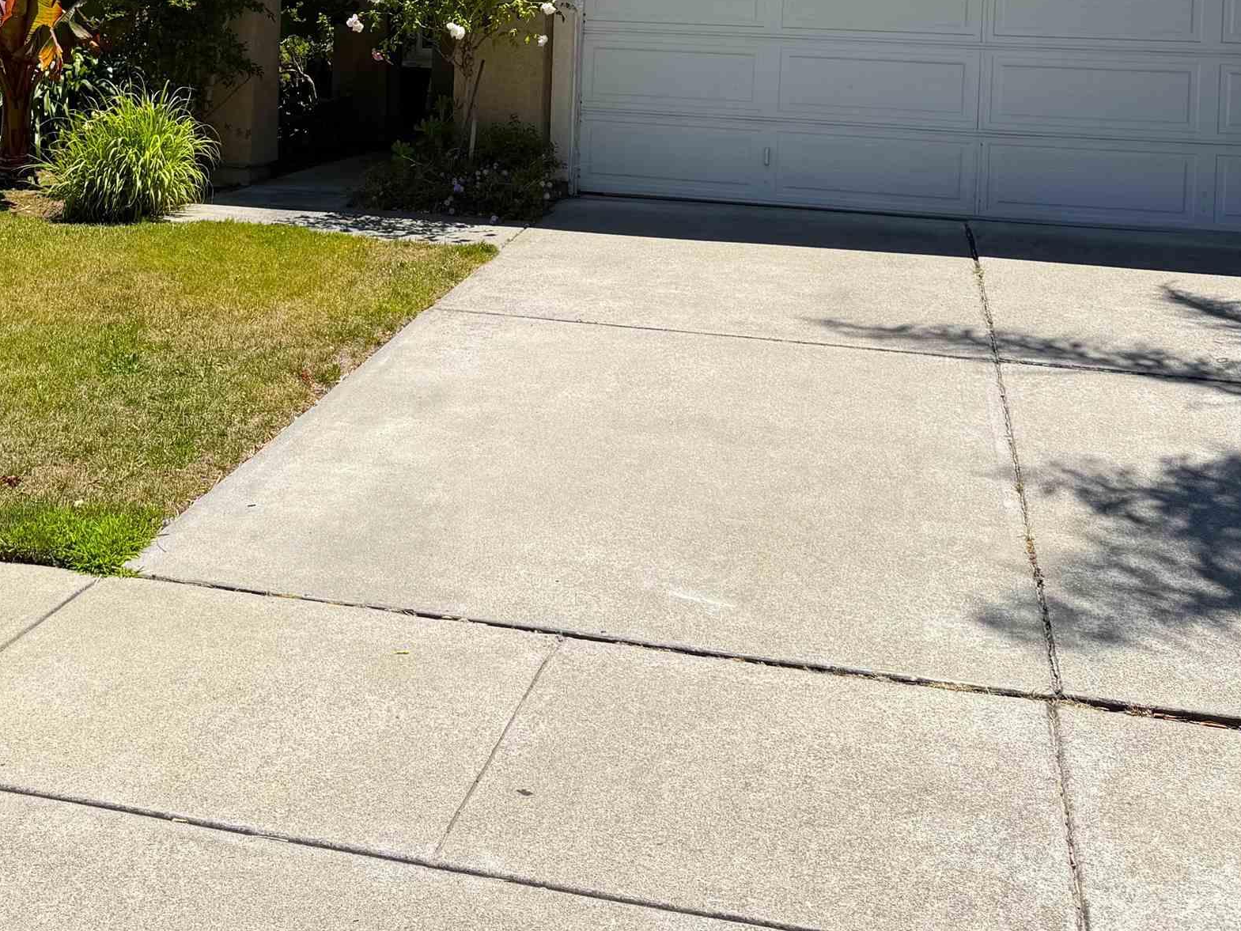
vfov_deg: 29.2
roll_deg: -1.8
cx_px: 429
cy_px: 33
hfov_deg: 40.0
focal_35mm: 47
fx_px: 1685
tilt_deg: -1.0
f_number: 1.78
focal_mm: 6.76
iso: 80
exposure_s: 1/3953
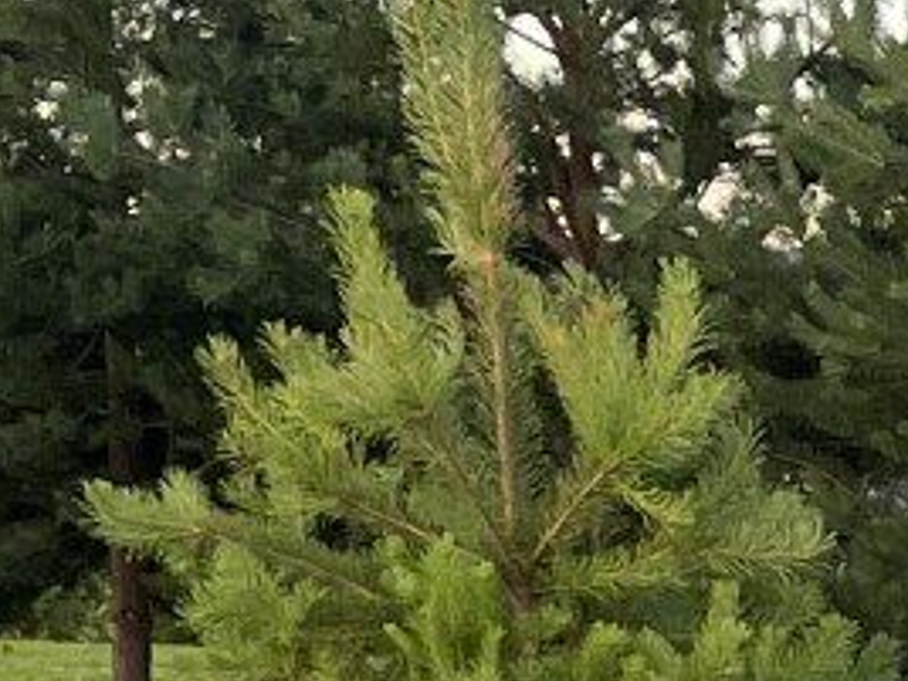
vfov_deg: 6.9
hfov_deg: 8.6
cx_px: 2744
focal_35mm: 189
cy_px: 2190
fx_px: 4958
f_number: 1.6
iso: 64
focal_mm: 4.2
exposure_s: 1/121
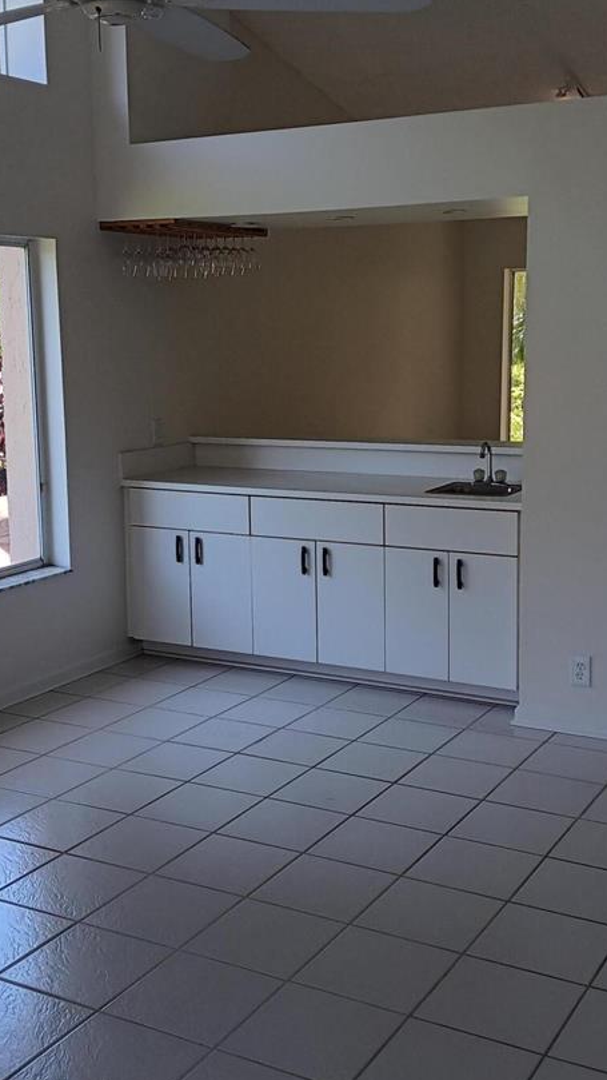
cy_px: 511
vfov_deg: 48.3
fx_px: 1202
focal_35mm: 42
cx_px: 307
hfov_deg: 28.3
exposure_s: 1/50
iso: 25
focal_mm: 3.98
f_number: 1.8
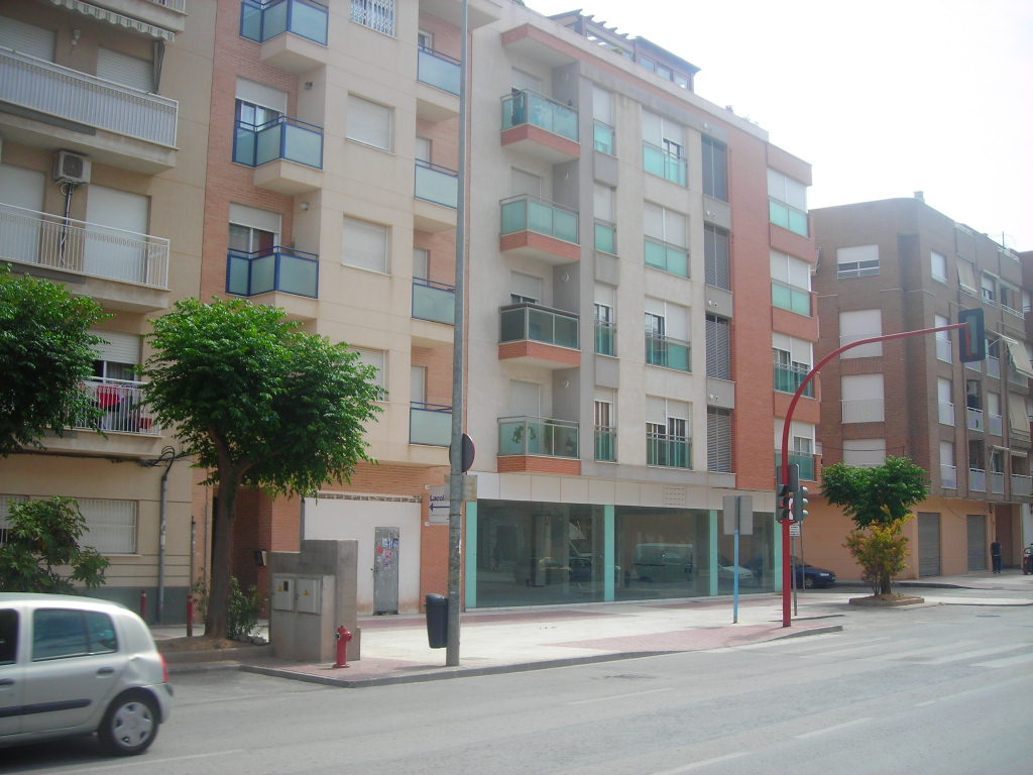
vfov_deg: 37.7
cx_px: 516
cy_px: 388
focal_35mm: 38
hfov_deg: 49.0
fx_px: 1134
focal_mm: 6.3
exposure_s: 1/392
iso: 50
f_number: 3.2
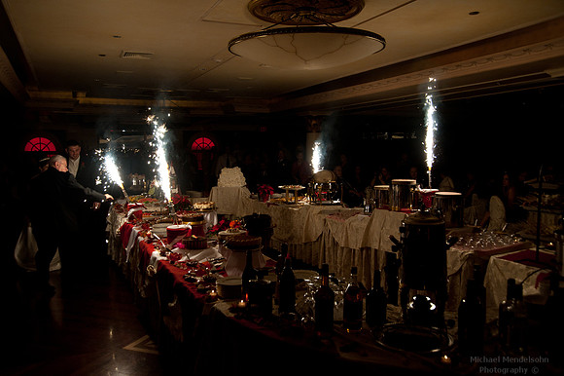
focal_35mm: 32
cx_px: 282
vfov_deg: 41.1
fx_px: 501
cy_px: 188
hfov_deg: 58.7
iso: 1250
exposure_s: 1/125
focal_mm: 32
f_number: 6.3
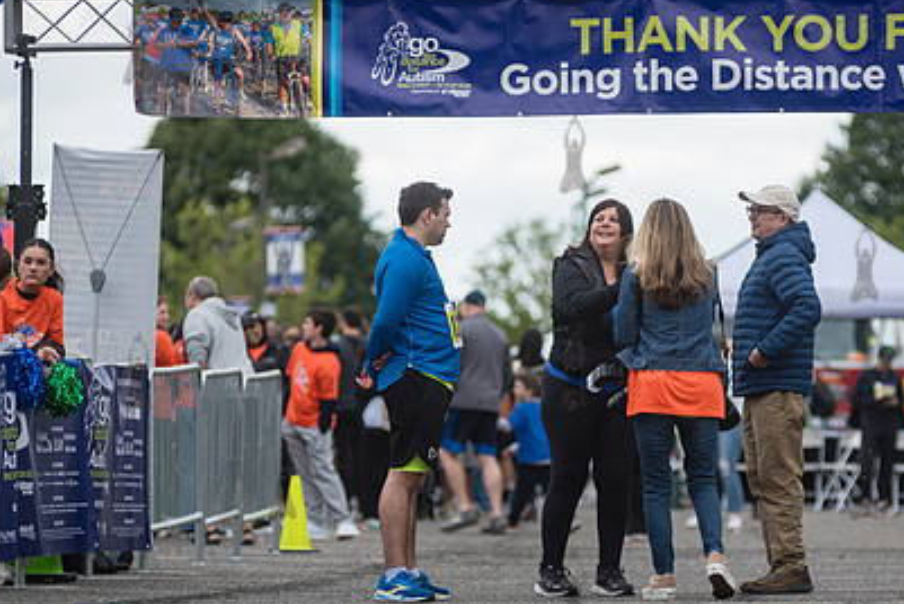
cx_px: 573
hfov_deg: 7.0
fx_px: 7413
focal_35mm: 295
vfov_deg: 4.7
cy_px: 371
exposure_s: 1/1250
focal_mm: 200
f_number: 4
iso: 400
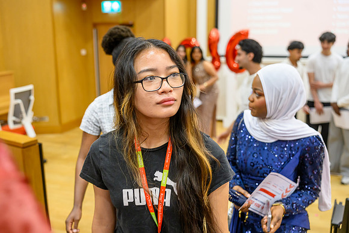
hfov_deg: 52.6
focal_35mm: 36
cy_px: 116
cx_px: 174
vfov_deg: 36.5
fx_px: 353
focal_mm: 35
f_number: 2.8
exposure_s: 1/200
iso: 2800
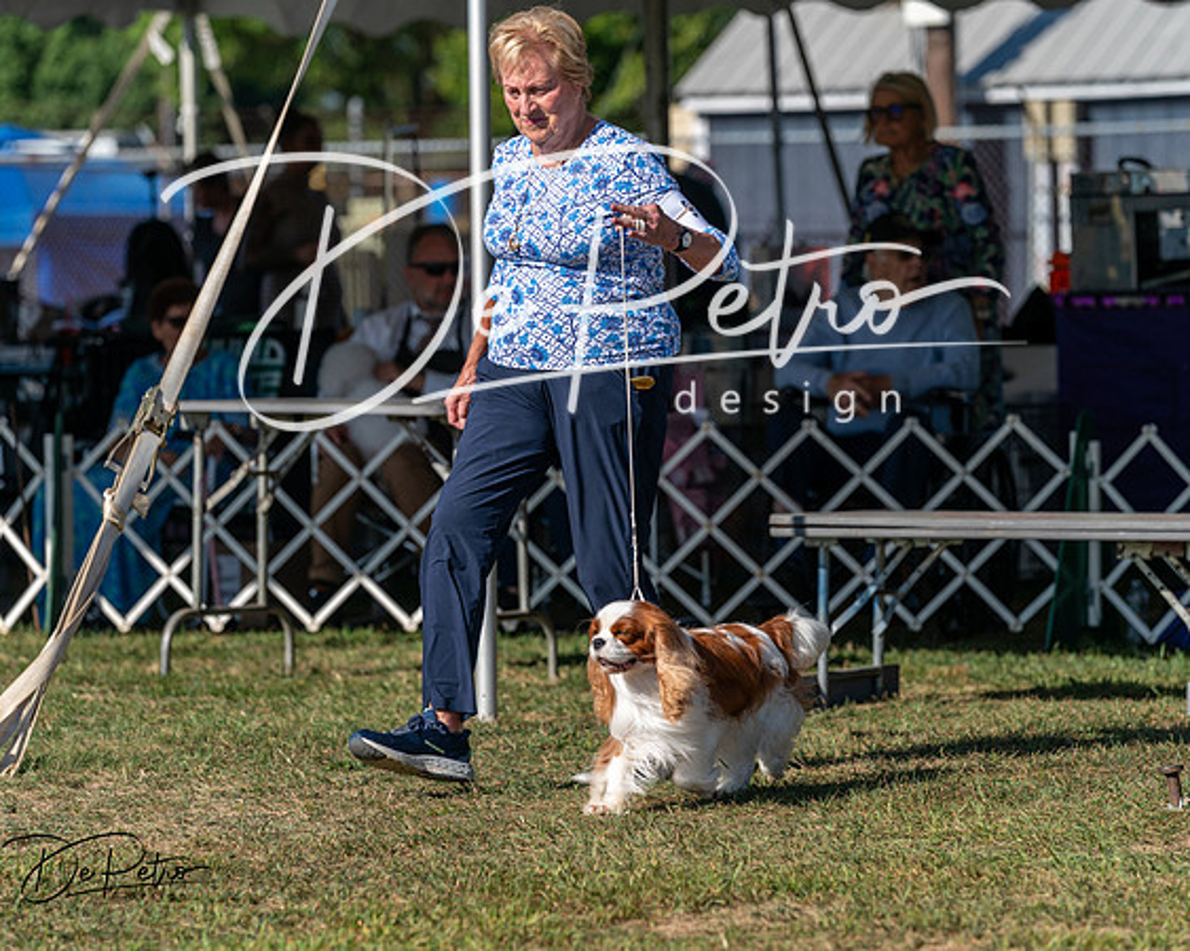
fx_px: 6740
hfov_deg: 10.1
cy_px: 476
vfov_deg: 8.1
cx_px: 595
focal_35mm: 191
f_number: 4.5
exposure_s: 1/1250
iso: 125
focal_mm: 170
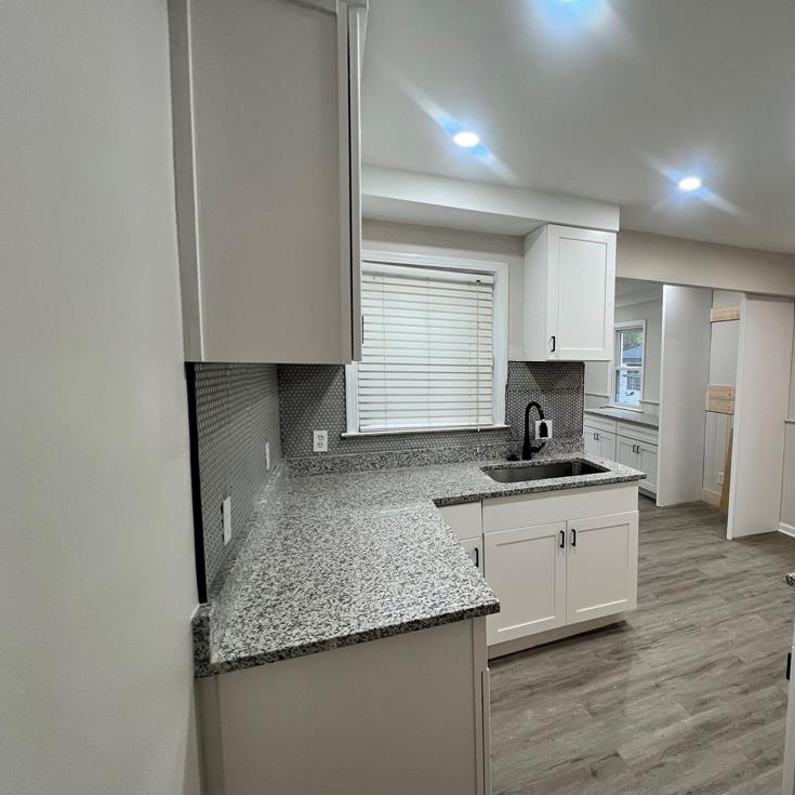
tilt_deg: -6.6
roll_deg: -1.6
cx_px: 520
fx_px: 416
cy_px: 407
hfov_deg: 84.8
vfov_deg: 87.4
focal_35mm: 16
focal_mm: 1.57
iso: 125
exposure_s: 1/120
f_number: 1.8
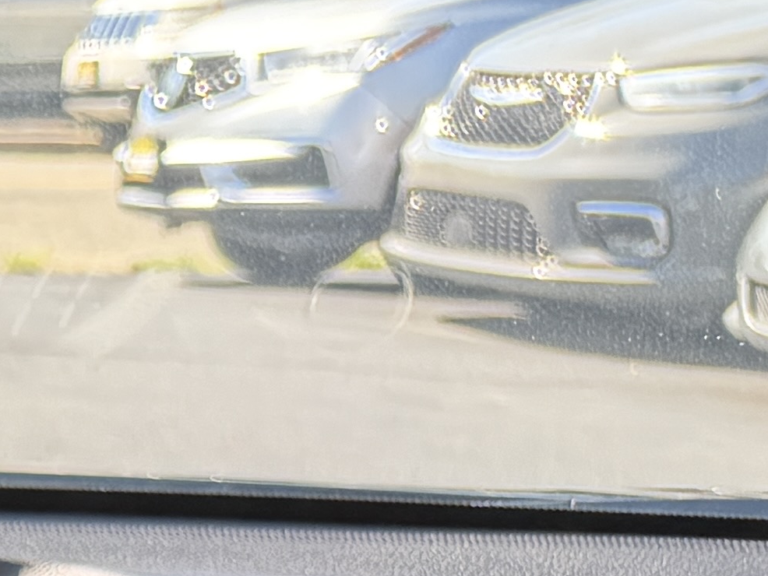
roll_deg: -0.1
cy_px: 1528
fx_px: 3085
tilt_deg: -27.1
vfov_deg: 9.2
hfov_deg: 10.6
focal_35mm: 139
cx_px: -1443
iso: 80
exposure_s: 1/205
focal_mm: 6.76
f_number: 1.78
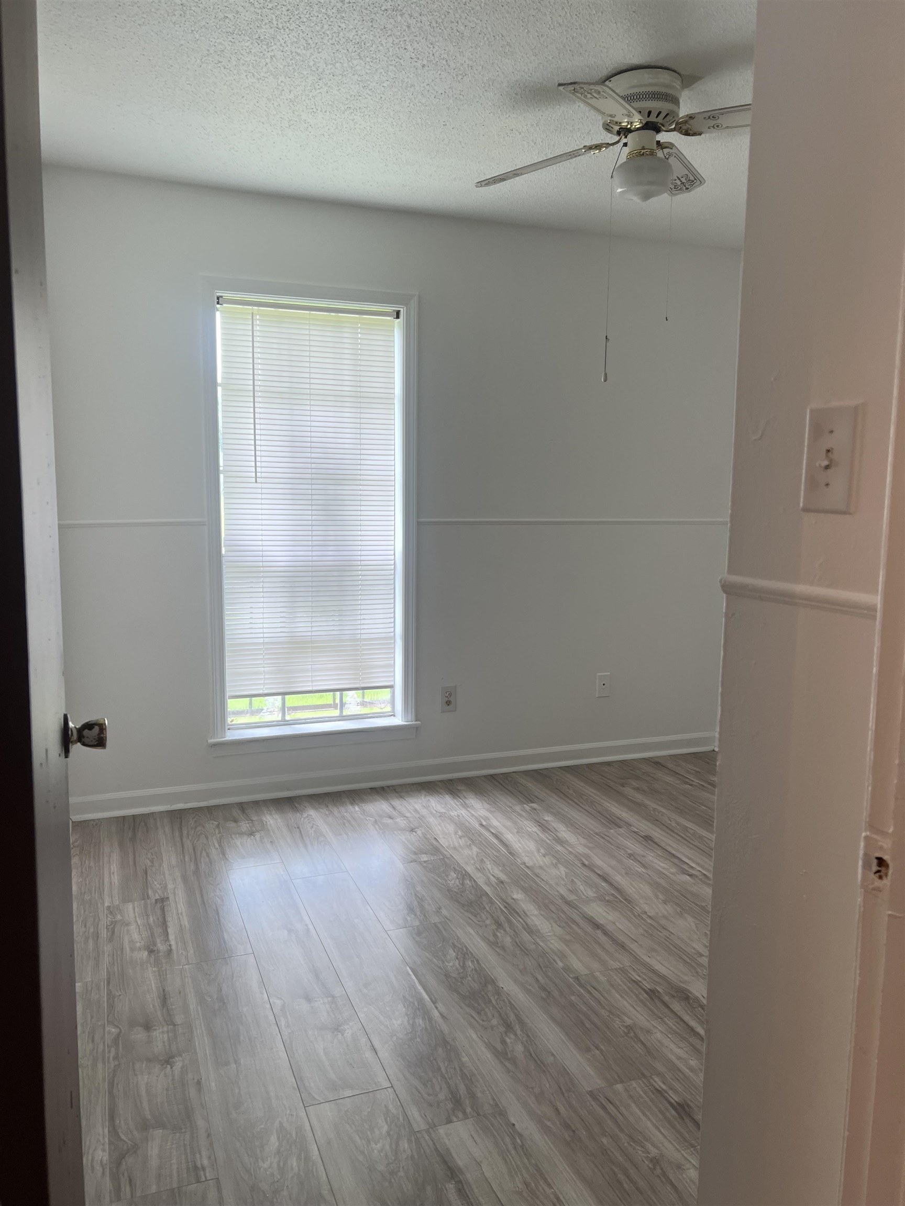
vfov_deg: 67.3
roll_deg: -1.6
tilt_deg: -6.3
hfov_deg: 53.1
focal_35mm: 26
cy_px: 603
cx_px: 452
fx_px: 906
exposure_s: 1/121
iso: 64
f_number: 1.5
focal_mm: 5.7
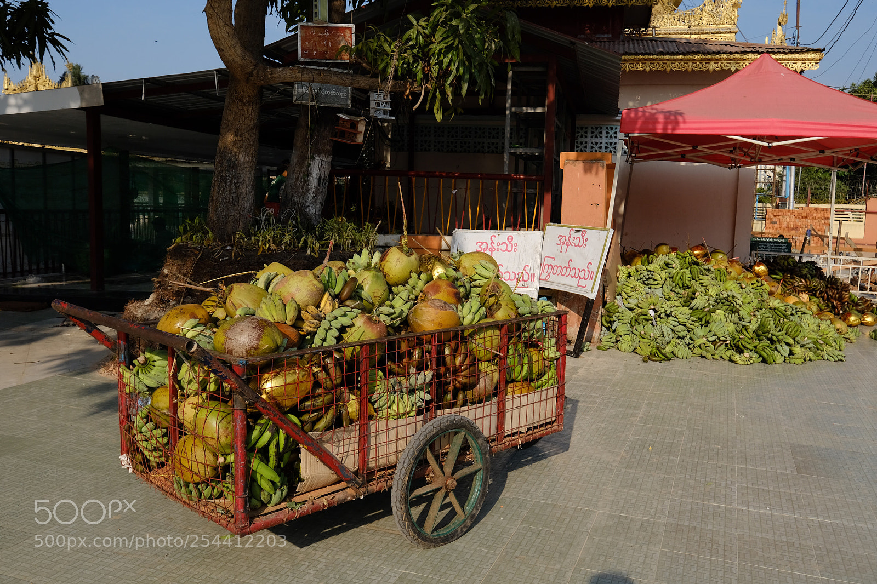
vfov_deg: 42.3
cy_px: 292
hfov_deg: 60.3
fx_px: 755
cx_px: 438
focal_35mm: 31
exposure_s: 1/1700
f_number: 5.6
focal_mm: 20.9
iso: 400
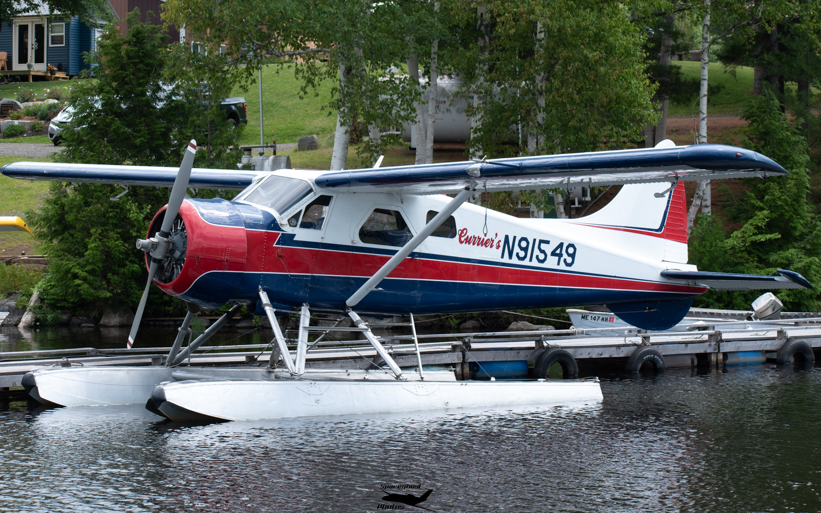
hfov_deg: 19.3
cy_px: 268
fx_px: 2417
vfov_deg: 12.1
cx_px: 413
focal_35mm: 108
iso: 100
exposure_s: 1/125
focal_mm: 70
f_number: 8
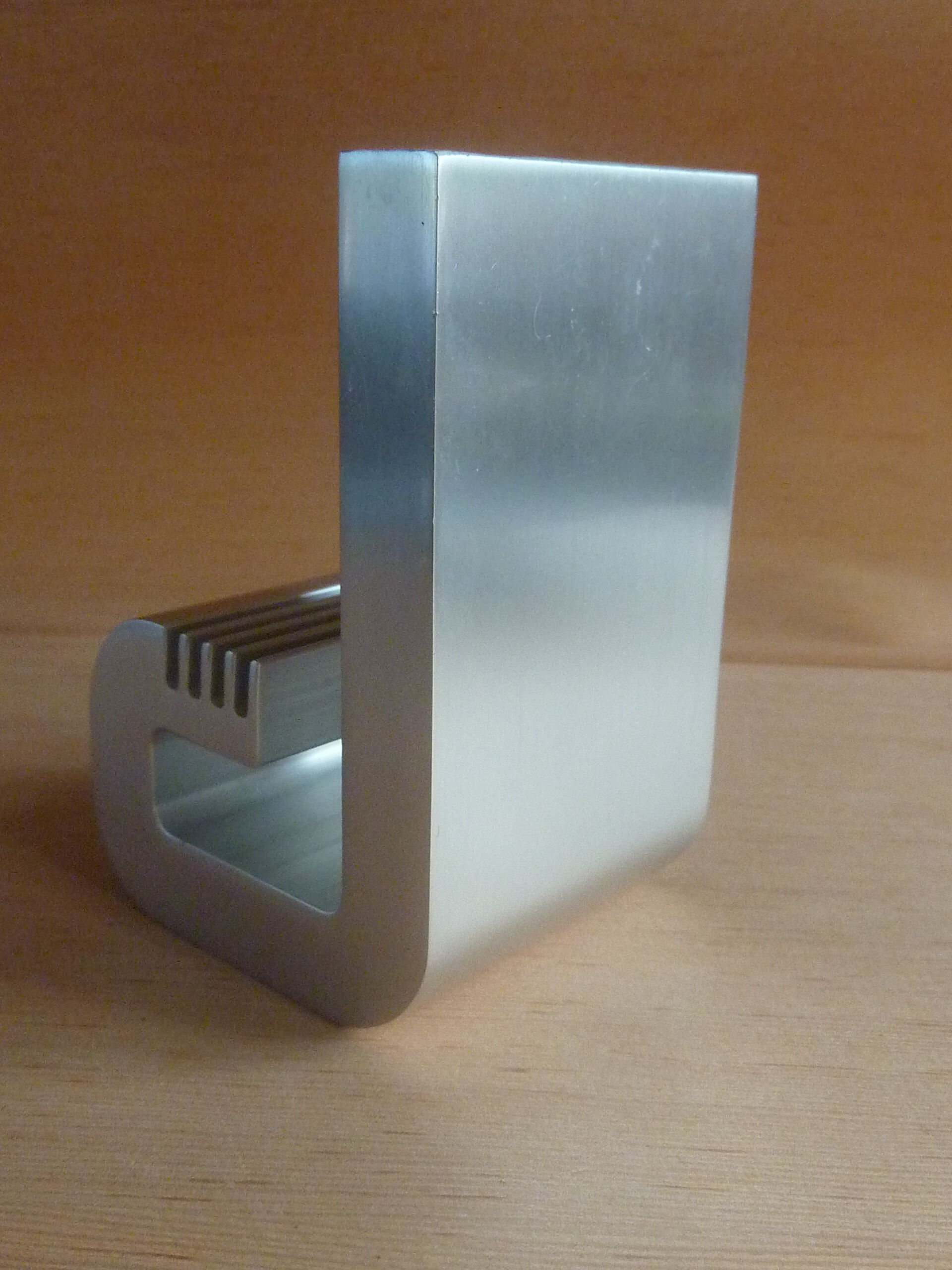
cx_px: 476
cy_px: 635
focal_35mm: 36
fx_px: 1320
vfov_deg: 51.4
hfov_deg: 39.7
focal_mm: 4.1
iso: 400
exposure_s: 1/125
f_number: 3.3
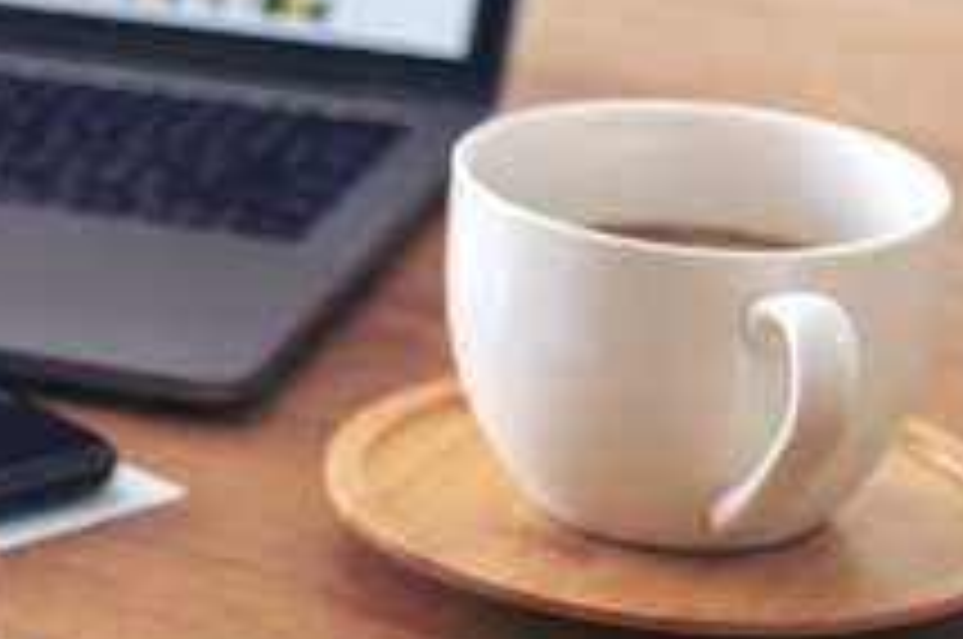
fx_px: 4407
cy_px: 99
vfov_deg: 8.3
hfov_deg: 11.8
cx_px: -572
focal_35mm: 165
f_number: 2.8
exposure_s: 1/90
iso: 200
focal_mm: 31.1
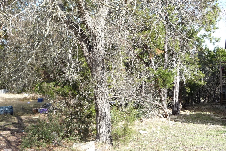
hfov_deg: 44.5
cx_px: 113
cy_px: 72
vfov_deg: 30.5
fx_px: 276
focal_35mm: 44
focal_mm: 4.7
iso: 100
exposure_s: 1/320
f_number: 3.3
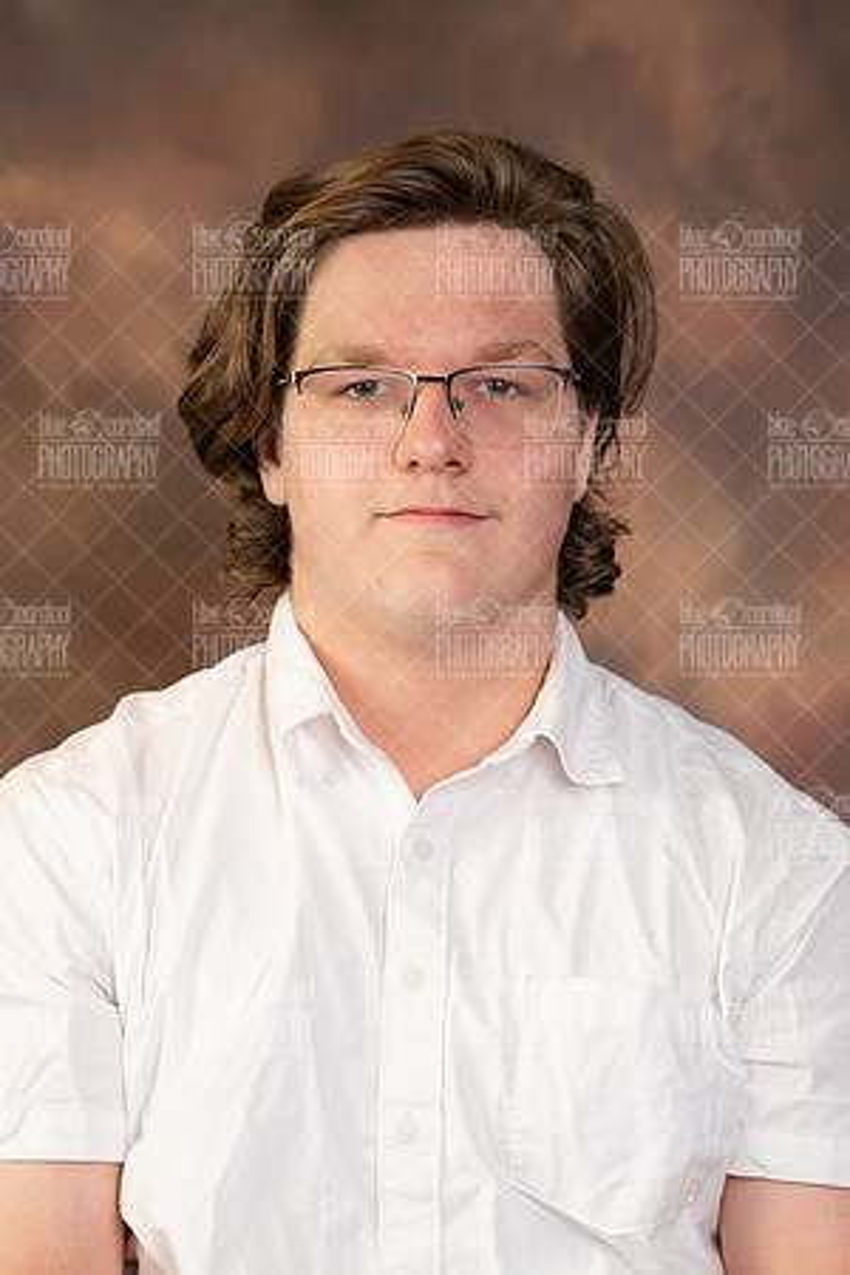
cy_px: 638
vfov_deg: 28.8
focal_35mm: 70
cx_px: 425
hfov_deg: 19.5
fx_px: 2479
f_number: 3.2
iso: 500
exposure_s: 1/200
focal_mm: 70
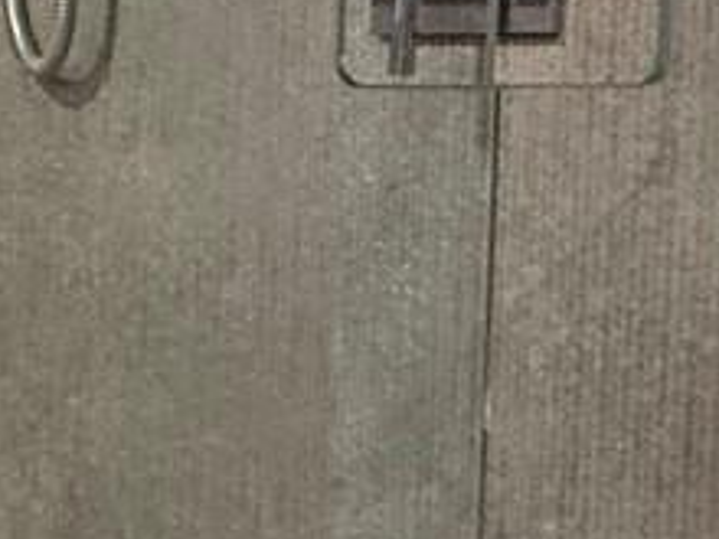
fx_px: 2119
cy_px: 189
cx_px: -1239
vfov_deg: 14.5
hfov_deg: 12.4
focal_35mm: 102
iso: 400
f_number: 2.2
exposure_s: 1/60
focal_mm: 2.22
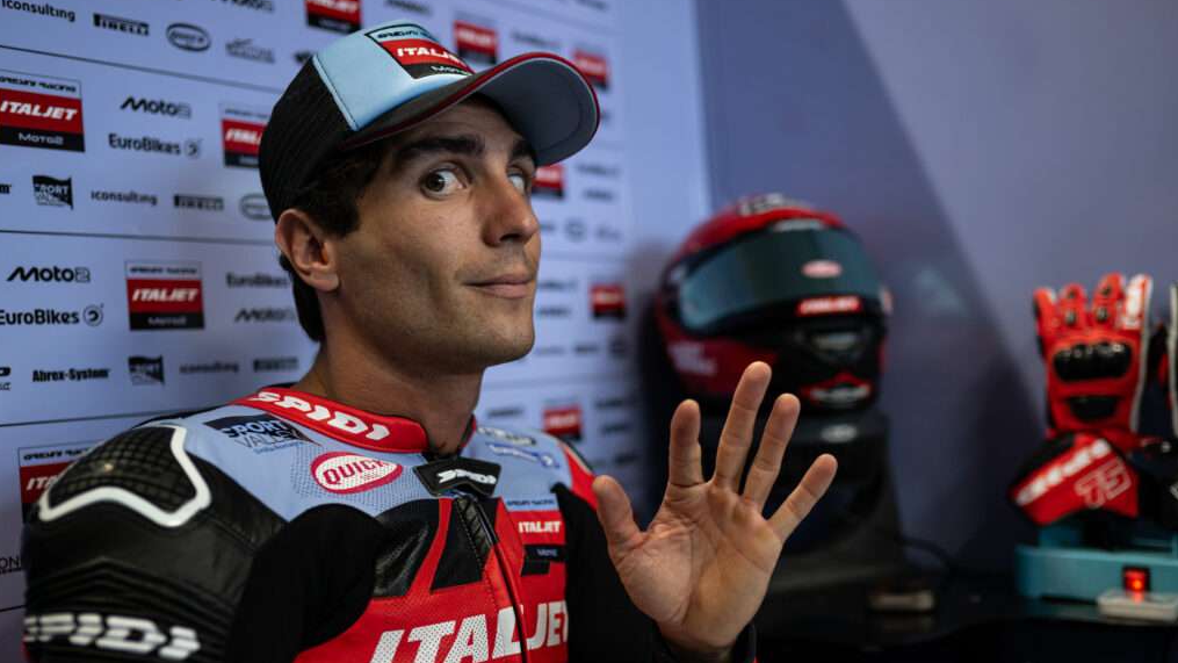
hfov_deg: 54.0
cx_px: 587
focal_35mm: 37
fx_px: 1156
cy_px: 361
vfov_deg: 32.0
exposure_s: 1/250
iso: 400
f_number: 2
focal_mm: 35
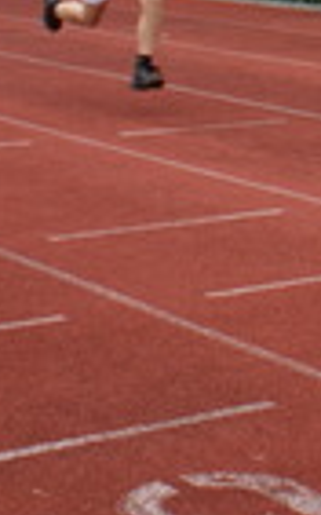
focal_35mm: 129
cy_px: -139
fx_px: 1807
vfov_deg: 15.5
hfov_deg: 9.2
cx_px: 751
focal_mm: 22
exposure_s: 1/200
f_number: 5.6
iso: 100
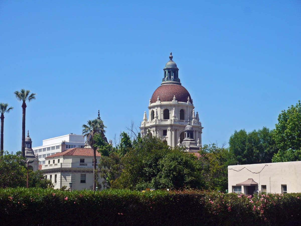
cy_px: 113
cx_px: 150
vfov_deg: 20.4
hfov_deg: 27.0
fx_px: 626
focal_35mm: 72
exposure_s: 1/400
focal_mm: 36
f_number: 11
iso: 160
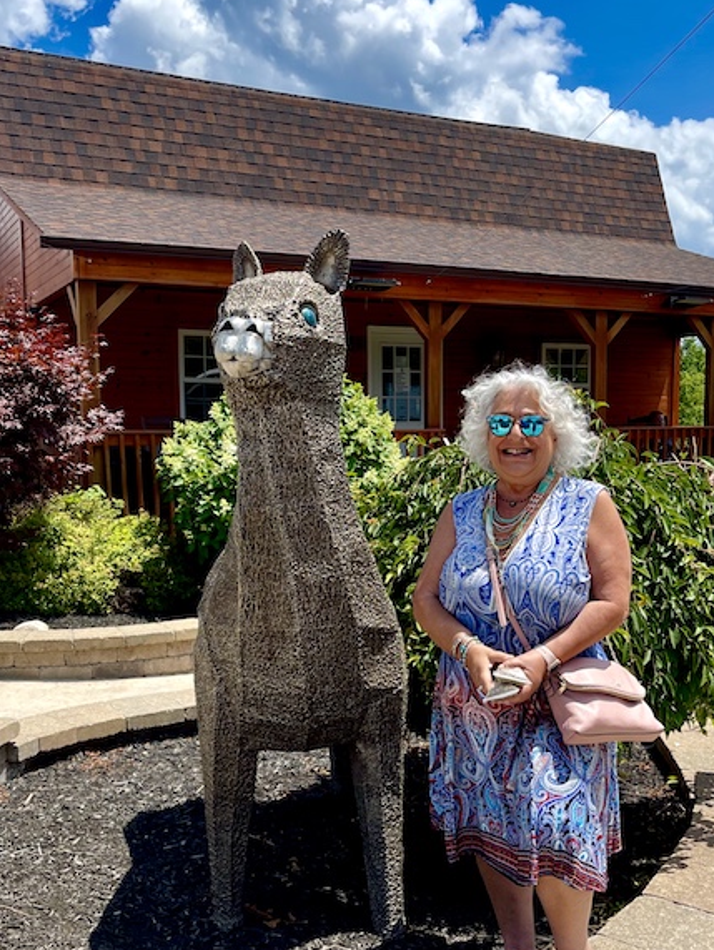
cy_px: 532
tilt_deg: -7.6
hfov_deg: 40.7
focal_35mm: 35
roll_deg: +0.1
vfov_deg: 52.5
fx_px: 961
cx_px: 356
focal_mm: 5.1
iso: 32
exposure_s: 1/2597
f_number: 1.6
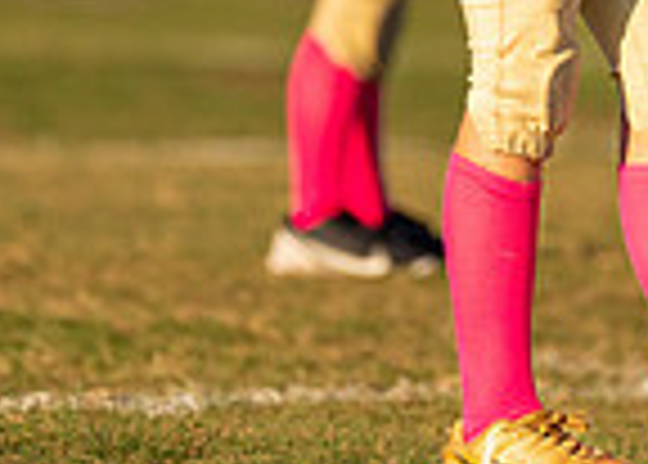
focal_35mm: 924
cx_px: 547
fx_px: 17013
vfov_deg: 1.6
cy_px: -277
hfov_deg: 2.2
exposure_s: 1/5000
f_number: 2.8
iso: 320
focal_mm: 200
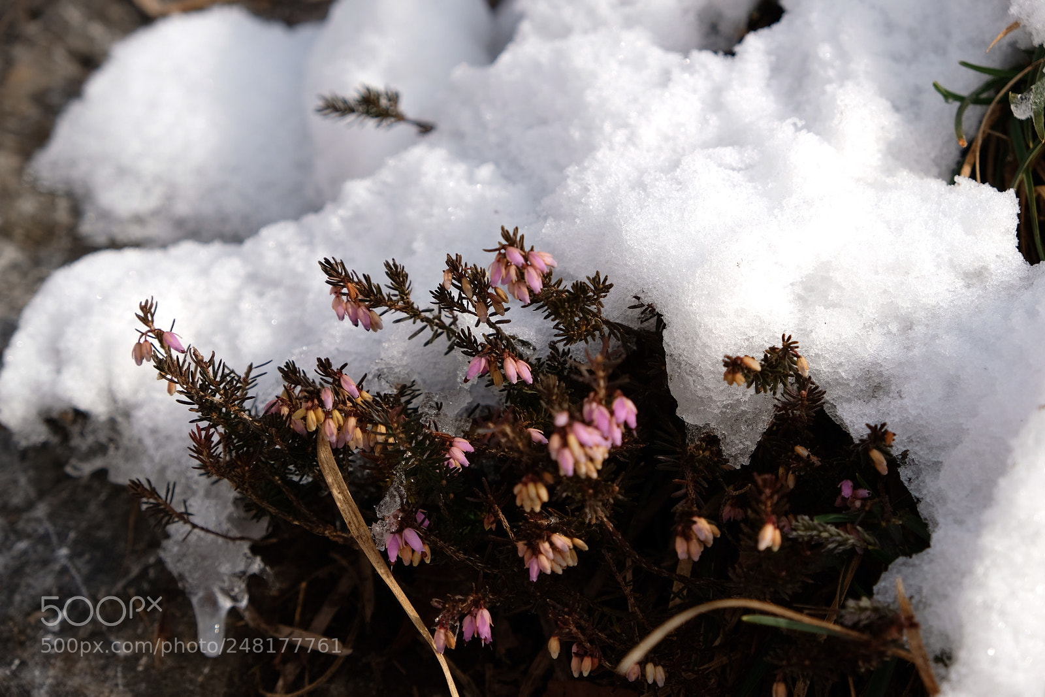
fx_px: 2409
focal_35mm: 83
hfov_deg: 24.5
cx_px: 522
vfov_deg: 16.5
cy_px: 348
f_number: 5.6
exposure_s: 1/250
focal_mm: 55
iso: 100
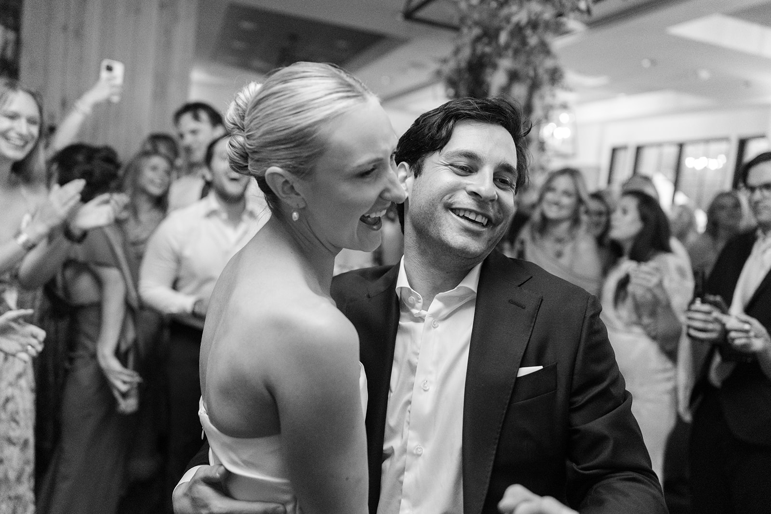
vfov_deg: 46.4
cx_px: 386
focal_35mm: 28
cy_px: 257
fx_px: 600
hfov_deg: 65.5
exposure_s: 1/250
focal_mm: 28
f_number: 2
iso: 2000
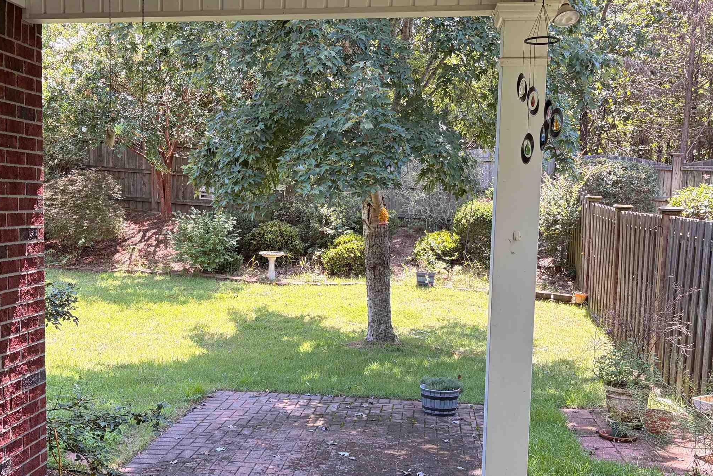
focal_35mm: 41
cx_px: 300
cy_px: 275
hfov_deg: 47.2
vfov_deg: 32.6
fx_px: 812
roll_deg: +0.9
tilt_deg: -5.1
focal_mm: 5.96
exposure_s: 1/235
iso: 50
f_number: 1.6
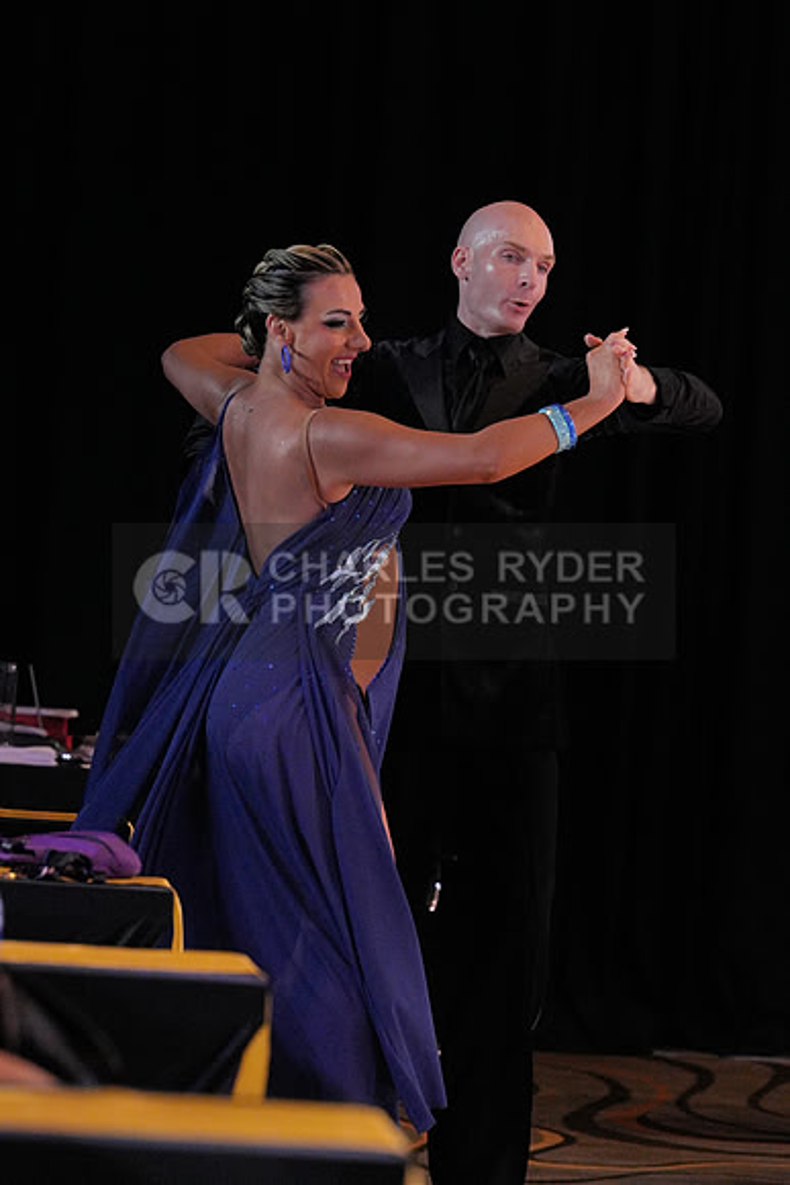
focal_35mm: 172
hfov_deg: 8.0
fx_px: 5658
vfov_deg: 11.9
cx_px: 395
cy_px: 592
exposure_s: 1/500
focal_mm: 115
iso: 3200
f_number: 4
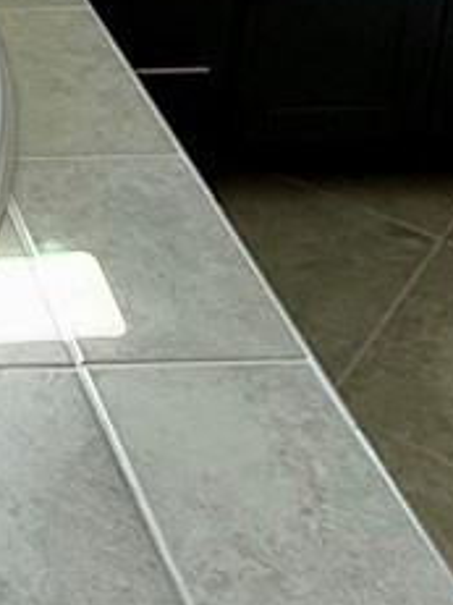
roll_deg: +0.9
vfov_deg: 17.7
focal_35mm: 97
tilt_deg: -16.9
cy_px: -351
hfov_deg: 13.3
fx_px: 1694
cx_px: -432
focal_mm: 2.22
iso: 80
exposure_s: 1/99
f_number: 2.2
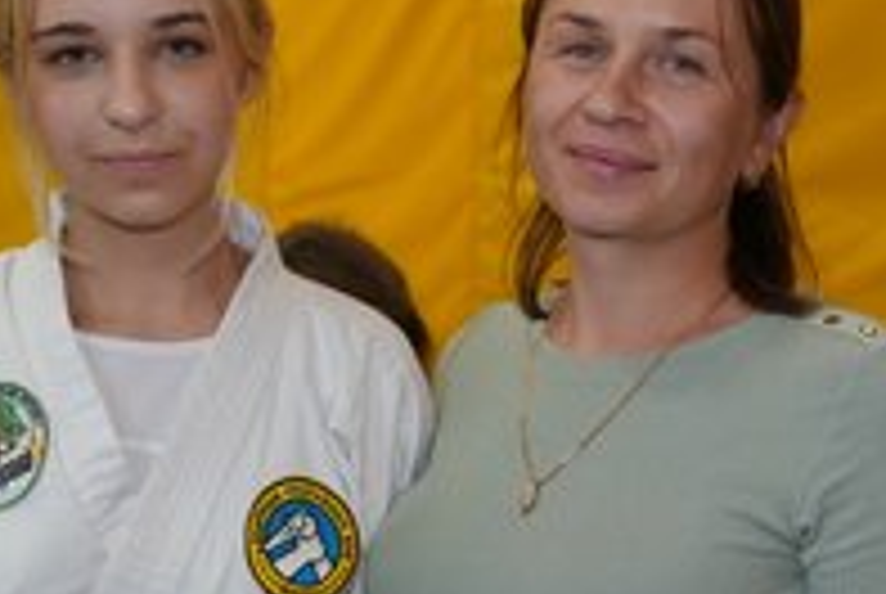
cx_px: 355
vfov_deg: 18.2
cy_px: 340
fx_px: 1849
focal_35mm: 75
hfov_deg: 26.9
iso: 2500
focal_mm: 37
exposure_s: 1/160
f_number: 4
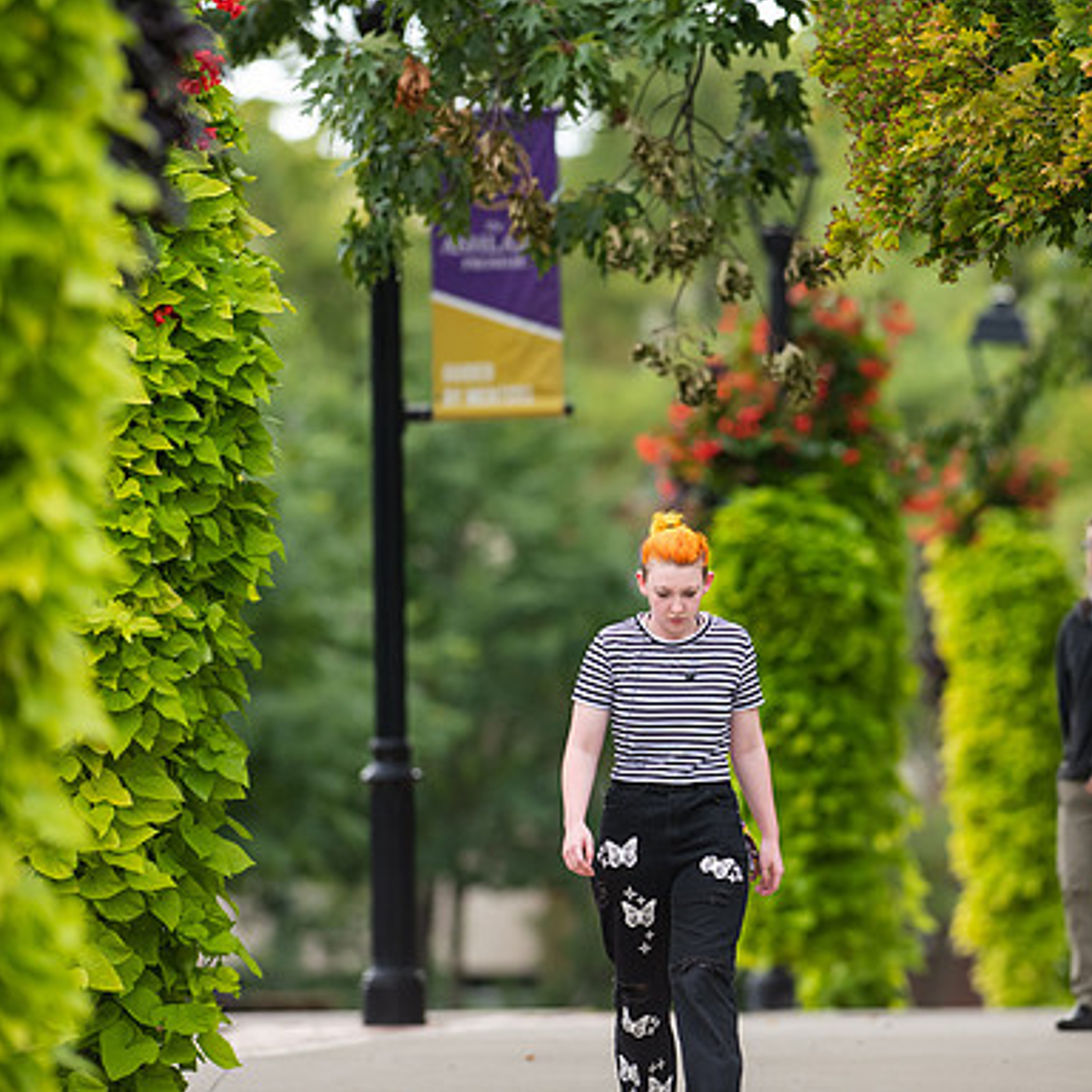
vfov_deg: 4.6
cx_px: 813
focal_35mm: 385
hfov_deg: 4.5
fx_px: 13741
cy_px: 545
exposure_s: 1/400
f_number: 3.5
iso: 800
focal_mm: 300
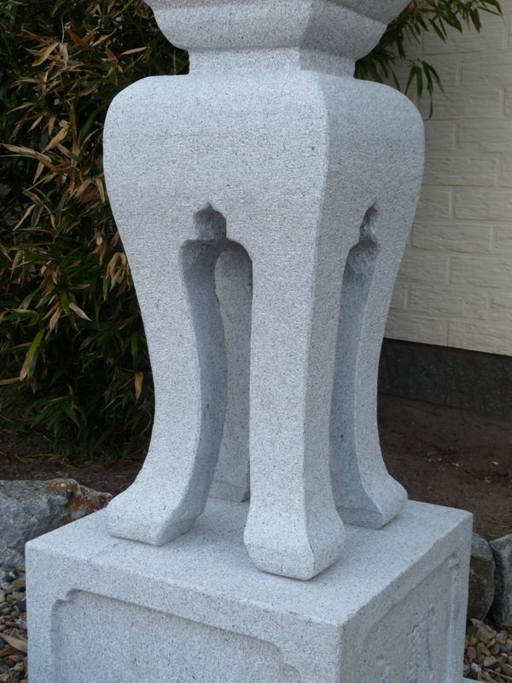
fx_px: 986
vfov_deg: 38.2
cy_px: 342
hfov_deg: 29.1
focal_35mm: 50
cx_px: 256
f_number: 4.2
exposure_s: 1/100
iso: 100
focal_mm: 8.5
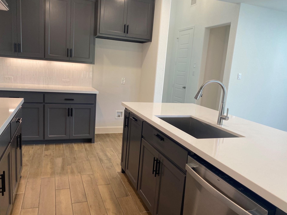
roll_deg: -3.3
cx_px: 141
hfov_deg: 63.4
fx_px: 232
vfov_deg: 49.7
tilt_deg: -10.7
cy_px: 112
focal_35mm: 28
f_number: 1.8
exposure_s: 1/120
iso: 80
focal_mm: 4.25
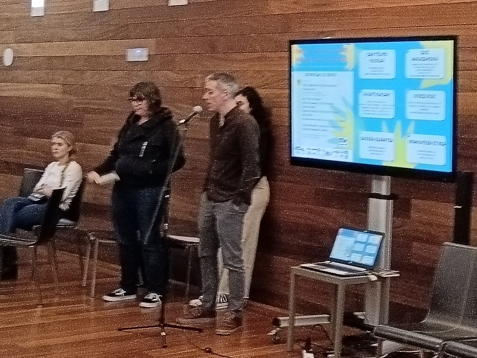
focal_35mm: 73
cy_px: 179
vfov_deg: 20.2
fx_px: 1006
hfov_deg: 26.7
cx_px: 238
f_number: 1.9
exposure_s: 1/25
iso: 1236
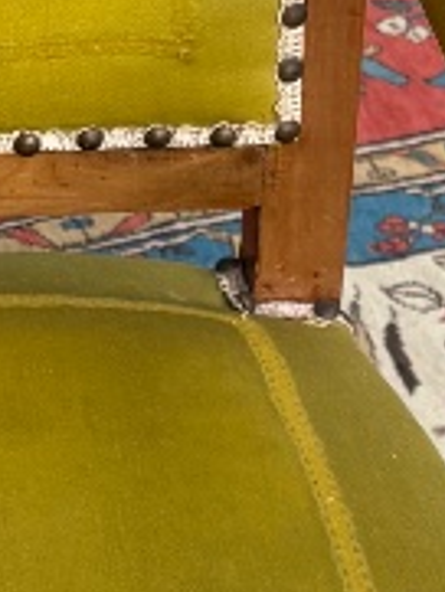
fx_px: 2945
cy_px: 170
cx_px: -151
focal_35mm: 172
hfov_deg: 8.5
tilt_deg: -39.7
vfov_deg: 11.5
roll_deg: +0.9
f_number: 1.6
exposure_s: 1/419
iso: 50
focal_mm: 5.96
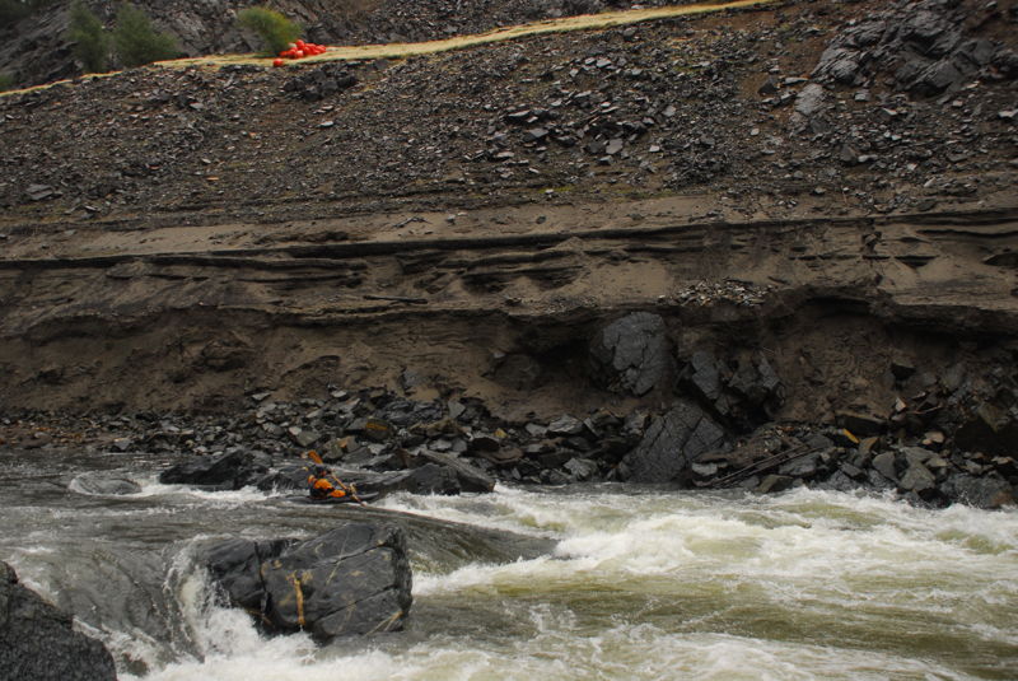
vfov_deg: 40.0
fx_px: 934
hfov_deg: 57.2
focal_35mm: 33
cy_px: 340
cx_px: 509
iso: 320
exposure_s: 1/320
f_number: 3.8
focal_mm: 22
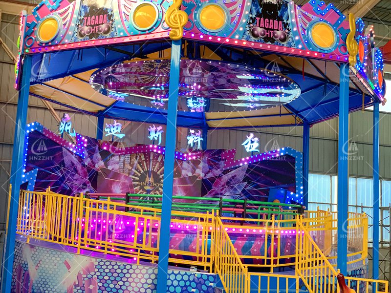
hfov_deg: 36.8
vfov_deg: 28.0
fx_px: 587
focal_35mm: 52
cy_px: 146
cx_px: 196
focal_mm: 6
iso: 250
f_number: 2.4
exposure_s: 1/60
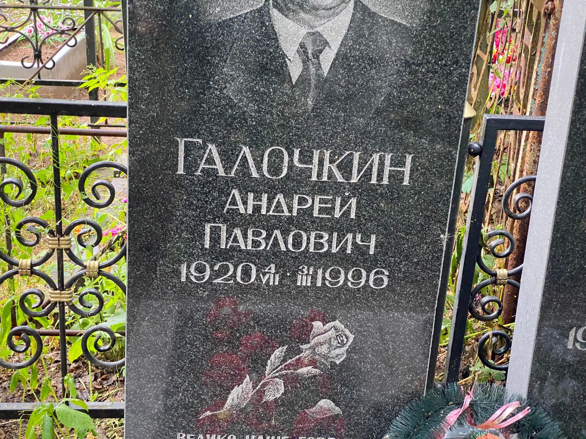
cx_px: 293
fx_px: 880
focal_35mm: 52
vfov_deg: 28.0
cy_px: 220
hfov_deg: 36.8
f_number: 2
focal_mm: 6
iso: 500
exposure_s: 1/60
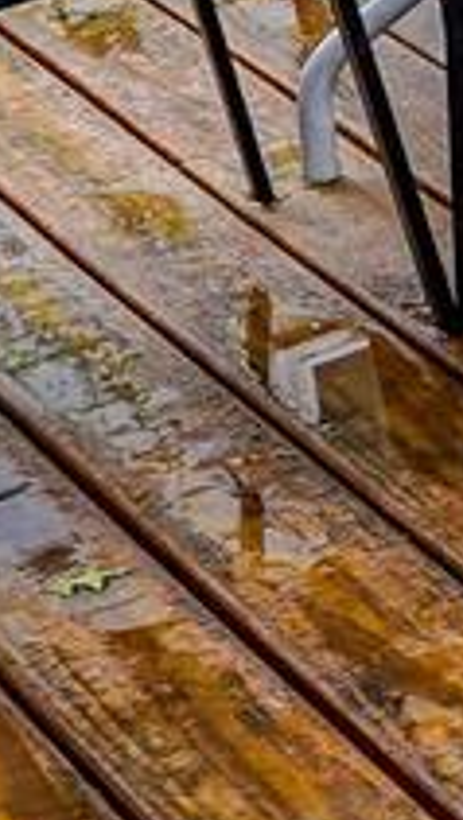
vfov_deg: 11.7
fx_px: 3768
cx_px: 3062
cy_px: -511
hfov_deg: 4.5
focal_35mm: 173
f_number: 4
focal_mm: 17
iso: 640
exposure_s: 1/160
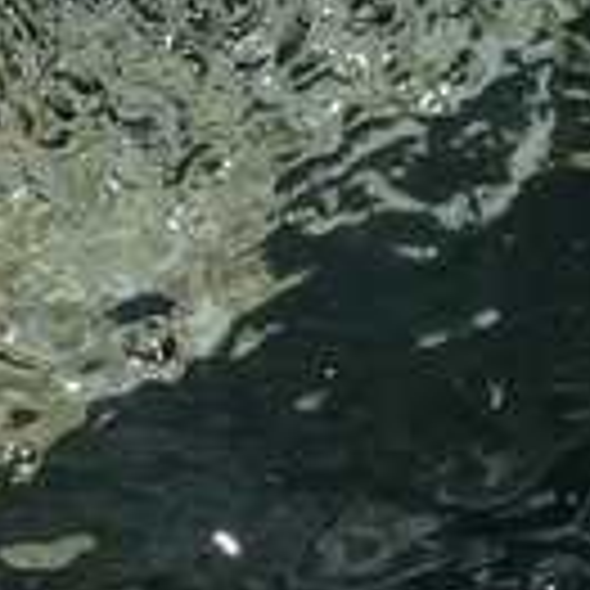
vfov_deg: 6.5
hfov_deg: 6.5
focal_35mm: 269
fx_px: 5187
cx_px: -131
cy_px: 297
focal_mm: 16.5
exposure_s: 1/60
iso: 160
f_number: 5.1
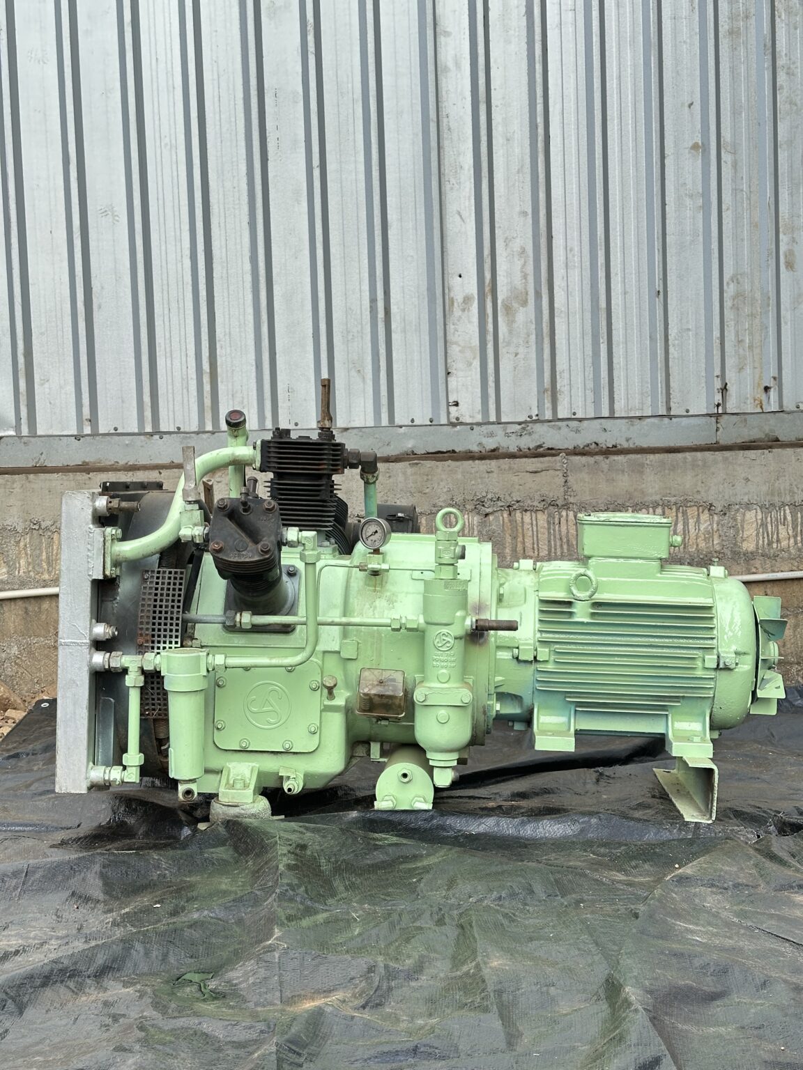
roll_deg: +1.6
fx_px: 1485
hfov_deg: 30.3
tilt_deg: -1.2
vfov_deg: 39.7
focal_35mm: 48
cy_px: 535
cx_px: 402
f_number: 1.78
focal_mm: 6.86
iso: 64
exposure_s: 1/524
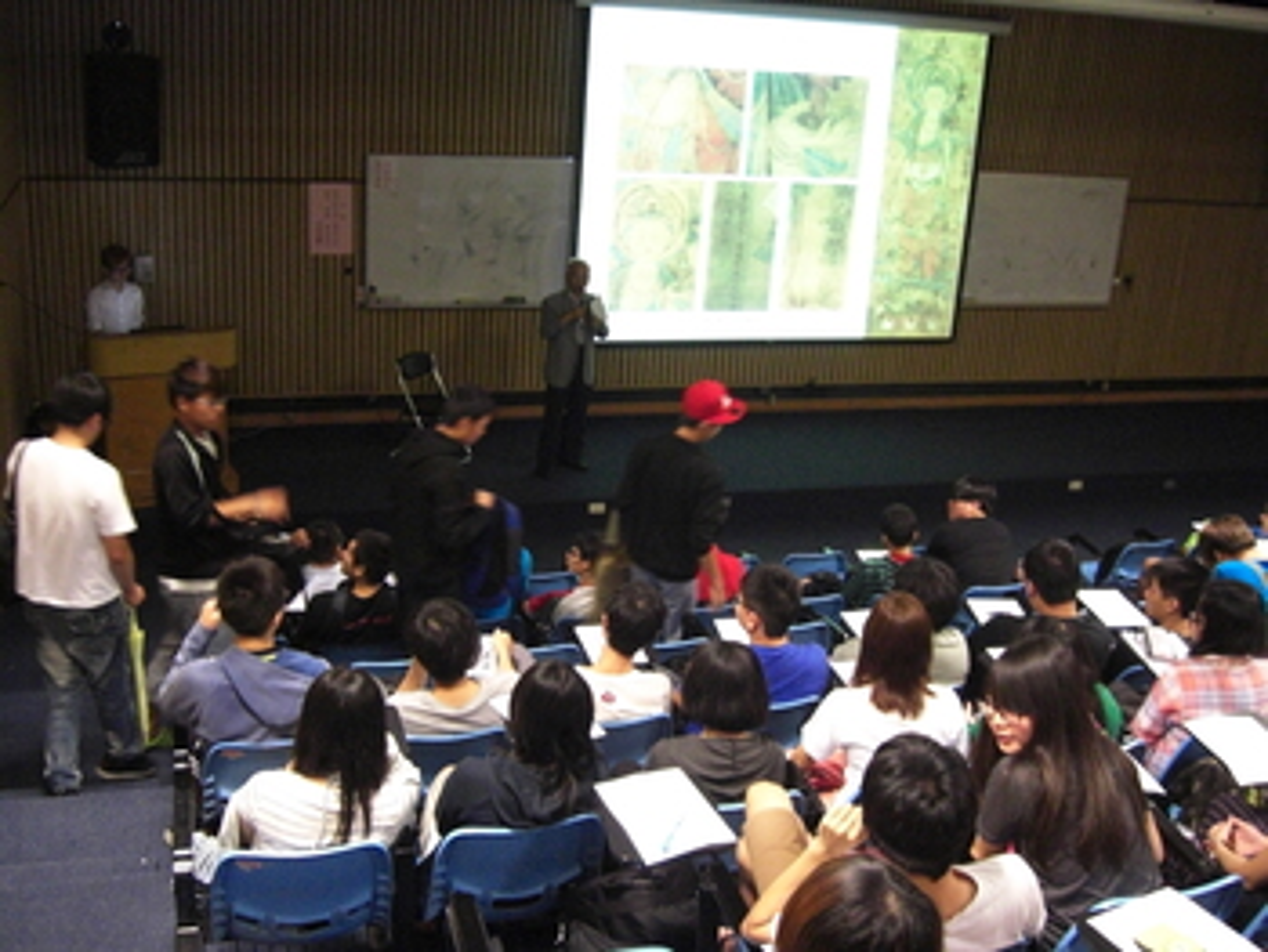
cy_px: 476
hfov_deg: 48.9
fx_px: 1393
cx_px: 634
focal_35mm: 38
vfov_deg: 37.8
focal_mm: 7.9
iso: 800
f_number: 2.8
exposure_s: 1/15
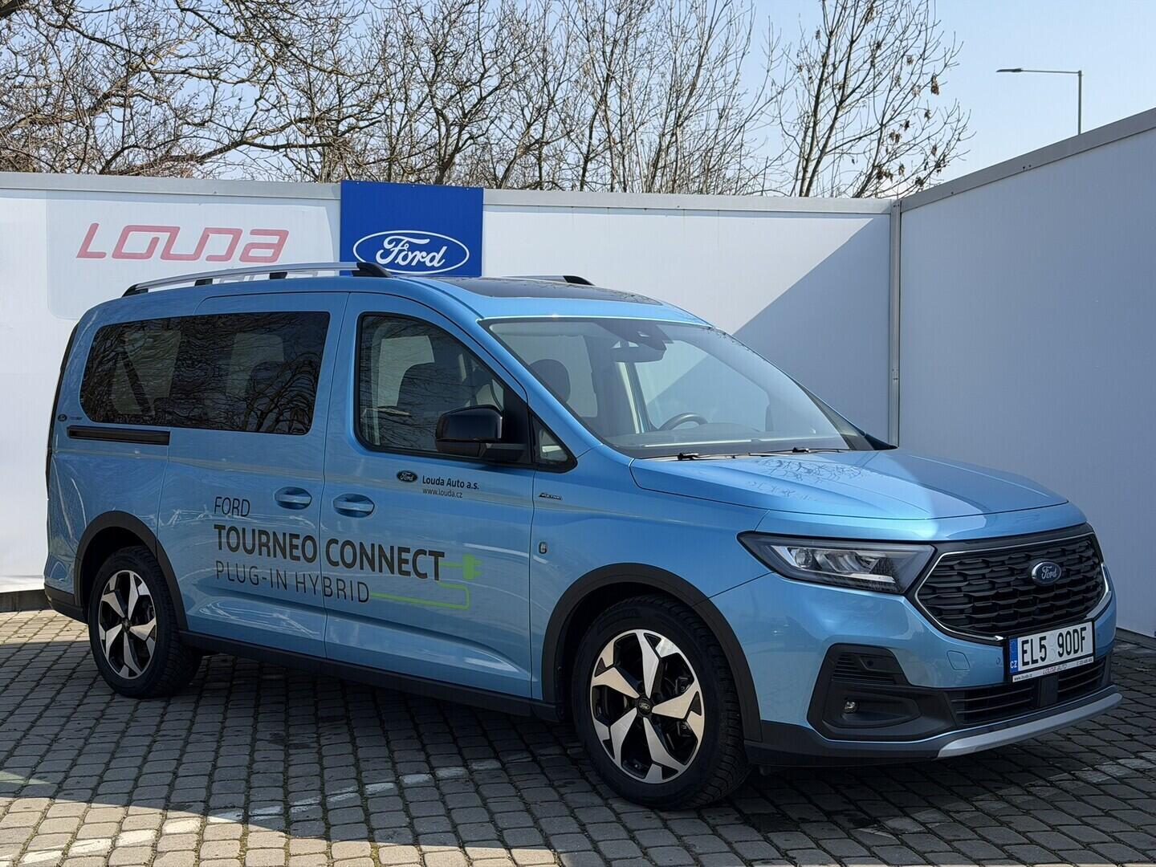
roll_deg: +0.5
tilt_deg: -1.0
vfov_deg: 30.3
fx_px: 1603
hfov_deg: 39.7
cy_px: 434
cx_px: 578
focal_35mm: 48
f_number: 1.78
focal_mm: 6.76
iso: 64
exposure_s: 1/3534
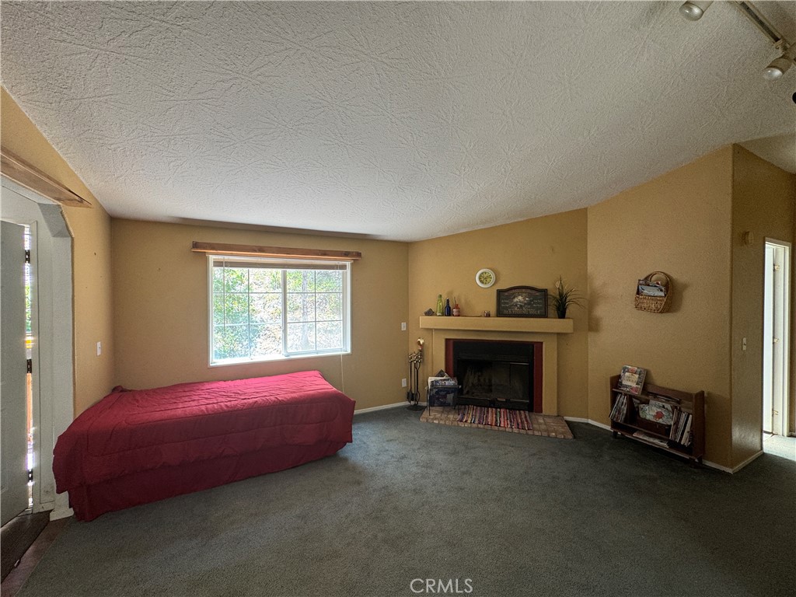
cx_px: 398
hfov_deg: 102.1
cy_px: 298
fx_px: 322
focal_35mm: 14
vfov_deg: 85.7
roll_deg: -0.1
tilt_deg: -1.4
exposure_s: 1/99
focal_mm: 2.22
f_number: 2.2
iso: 125
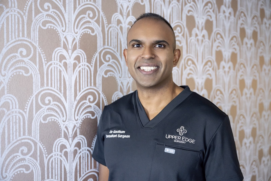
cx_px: 136
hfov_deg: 48.5
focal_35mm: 40
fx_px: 301
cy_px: 90
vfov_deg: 33.4
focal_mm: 40
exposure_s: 1/125
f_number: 3.2
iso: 1250
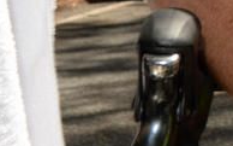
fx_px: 958
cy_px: -273
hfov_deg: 11.3
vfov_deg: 7.7
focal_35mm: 151
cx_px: 582
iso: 200
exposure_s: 1/250
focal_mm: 24
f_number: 9
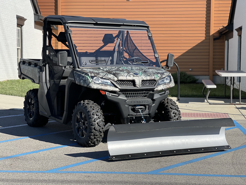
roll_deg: -0.1
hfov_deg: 25.3
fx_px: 547
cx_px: 123
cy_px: 92
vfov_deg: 19.1
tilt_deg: -2.8
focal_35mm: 77
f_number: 2.8
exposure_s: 1/445
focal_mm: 9
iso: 32
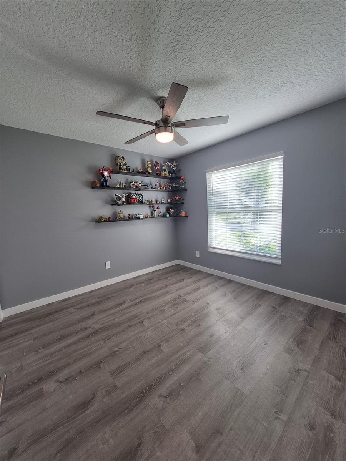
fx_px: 173
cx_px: 173
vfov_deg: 106.2
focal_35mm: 13
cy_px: 230
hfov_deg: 89.9
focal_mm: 1.74
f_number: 2.2
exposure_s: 1/50
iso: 50
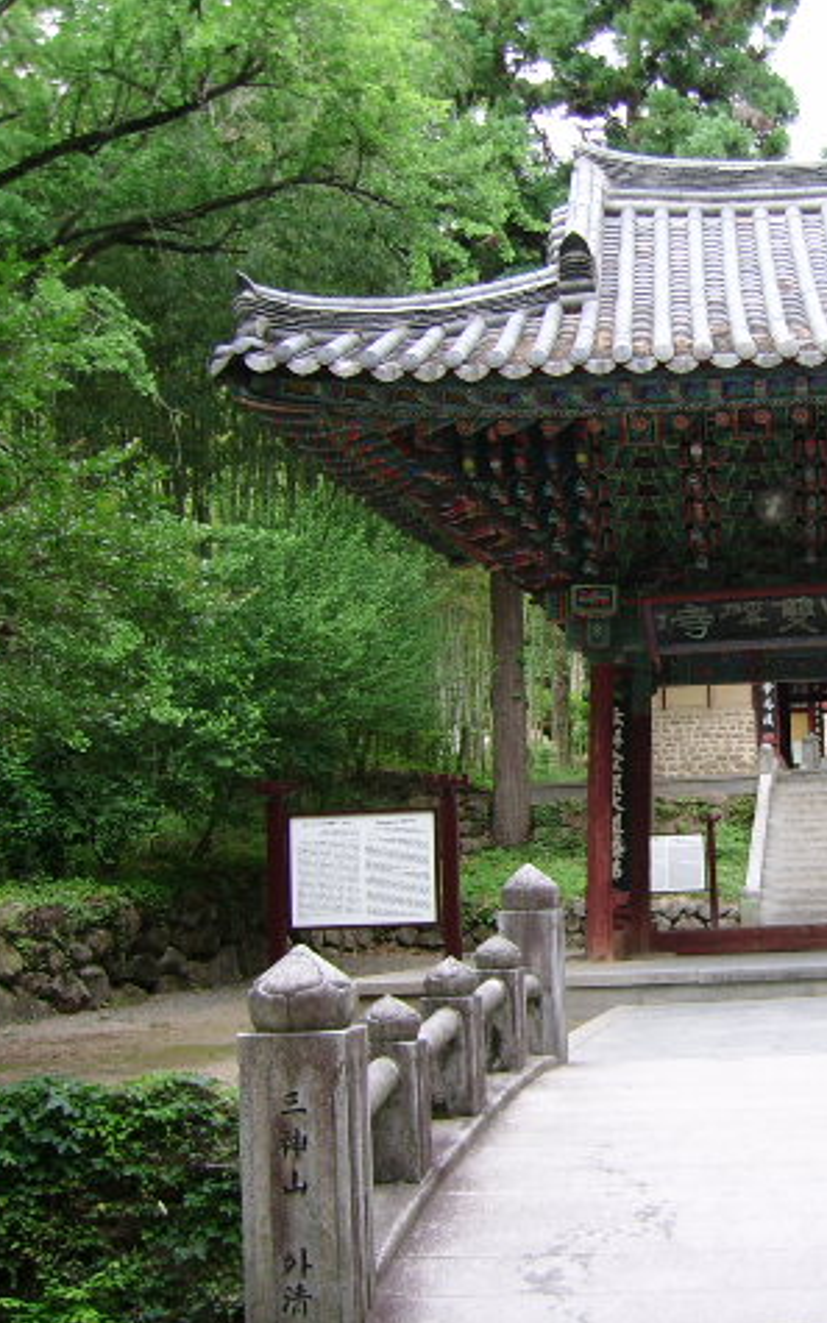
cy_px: 663
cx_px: 766
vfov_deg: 40.3
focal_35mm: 50
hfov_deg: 25.0
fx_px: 1803
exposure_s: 1/78
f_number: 2.8
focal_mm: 5.95
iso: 100
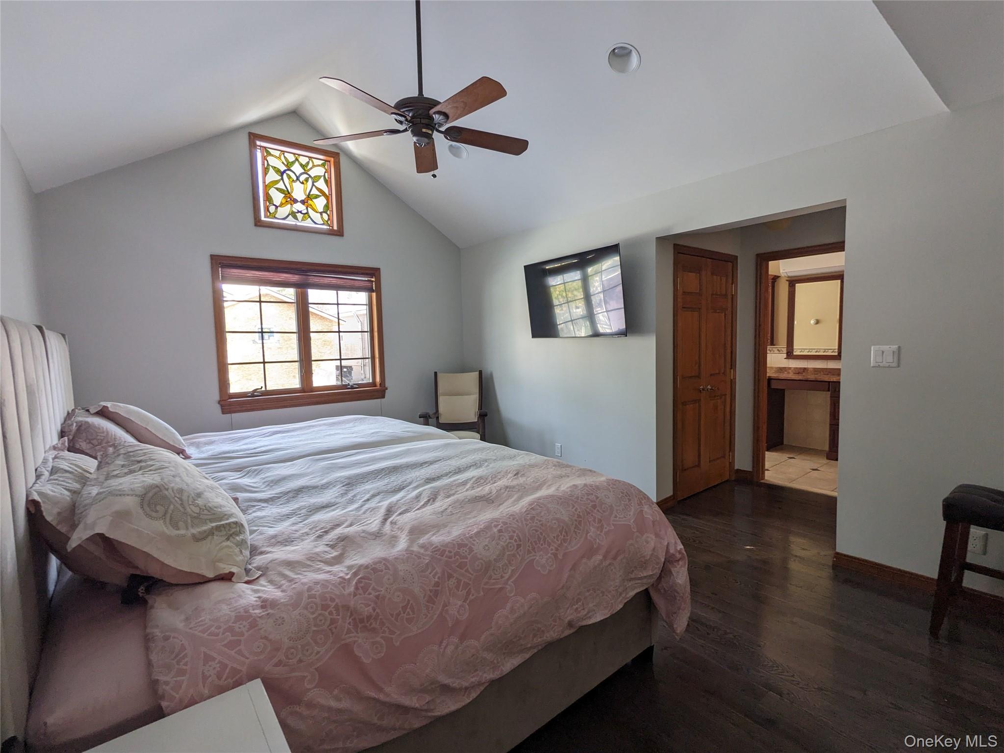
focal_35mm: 16
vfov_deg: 78.1
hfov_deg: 94.5
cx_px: 502
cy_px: 376
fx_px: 464
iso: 38
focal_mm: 2.22
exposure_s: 1/23.8
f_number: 2.2
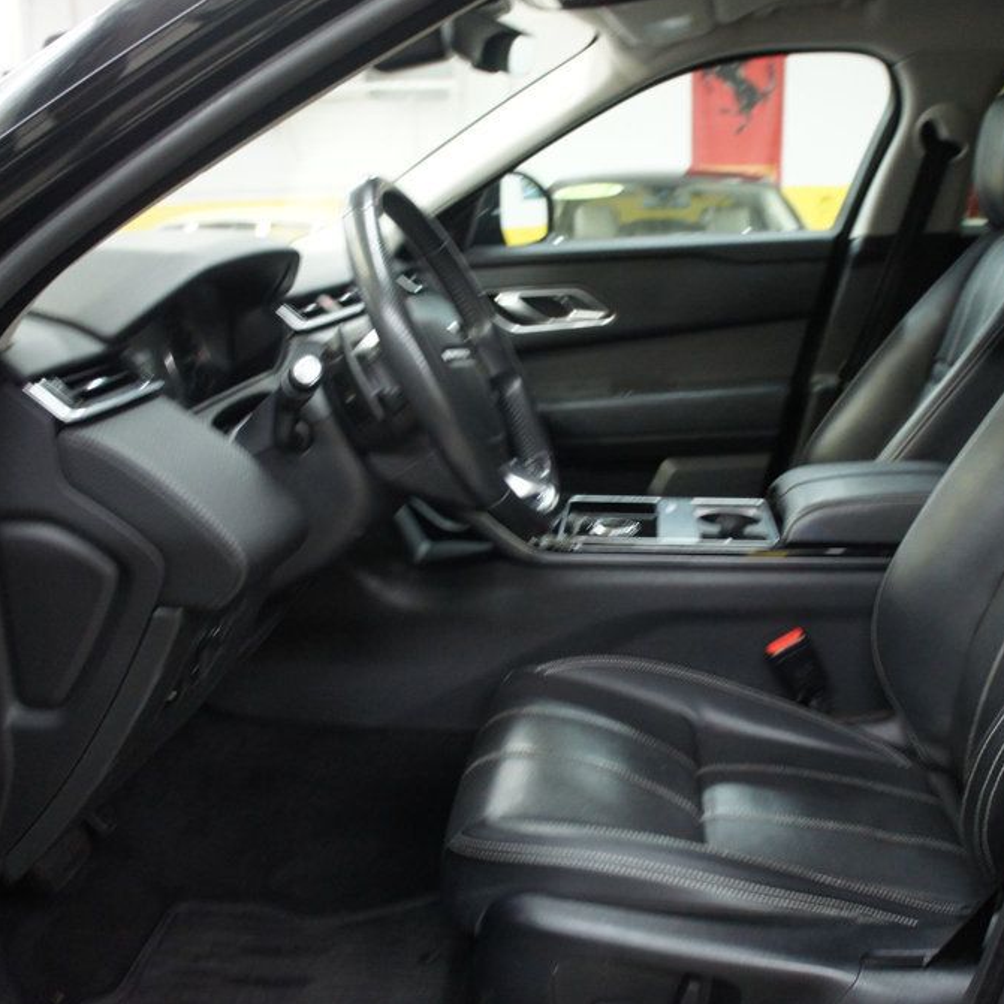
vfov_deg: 47.2
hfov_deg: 47.1
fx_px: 1148
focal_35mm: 35
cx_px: 572
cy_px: 501
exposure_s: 1/30
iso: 1250
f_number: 3.5
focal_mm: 18
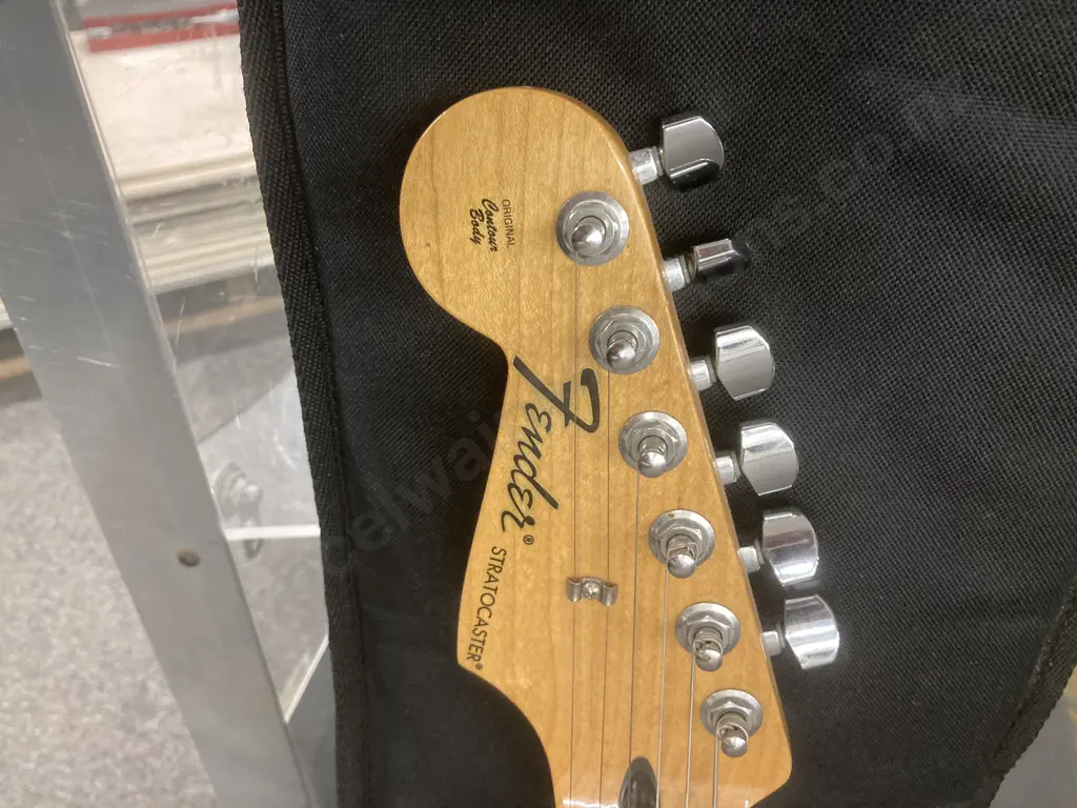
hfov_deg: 63.4
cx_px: 538
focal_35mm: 28
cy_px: 404
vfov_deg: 49.7
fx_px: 871
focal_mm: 3.99
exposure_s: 1/50
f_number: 1.8
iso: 320
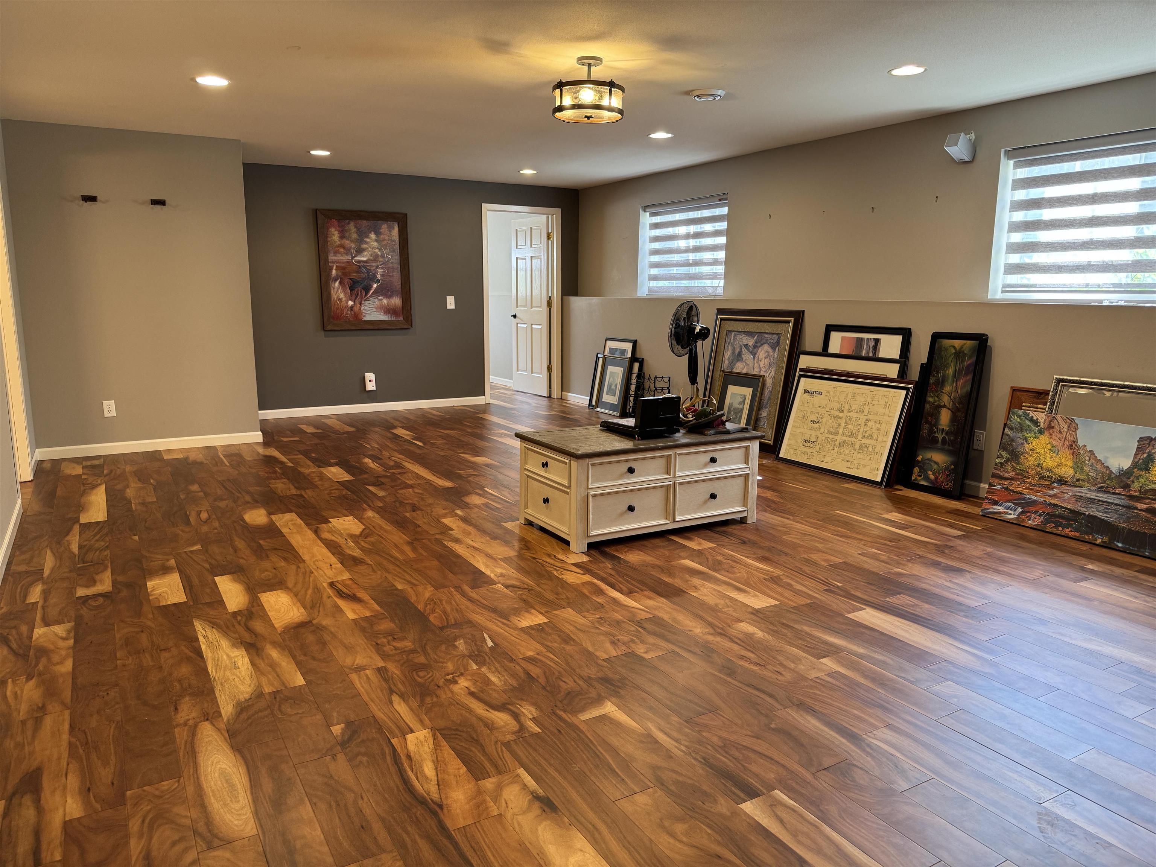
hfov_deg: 71.6
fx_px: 801
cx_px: 578
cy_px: 434
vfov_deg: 56.8
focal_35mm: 24
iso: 160
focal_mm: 6.76
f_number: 1.78
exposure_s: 1/60
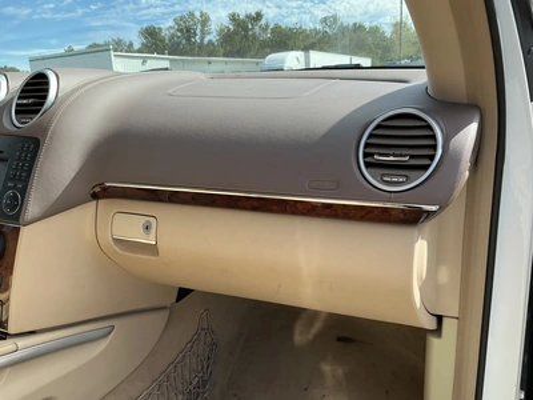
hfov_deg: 63.4
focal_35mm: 28
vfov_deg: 49.7
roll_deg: +3.8
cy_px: 200
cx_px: 266
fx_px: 431
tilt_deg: -14.0
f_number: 1.8
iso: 25
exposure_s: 1/435
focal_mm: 3
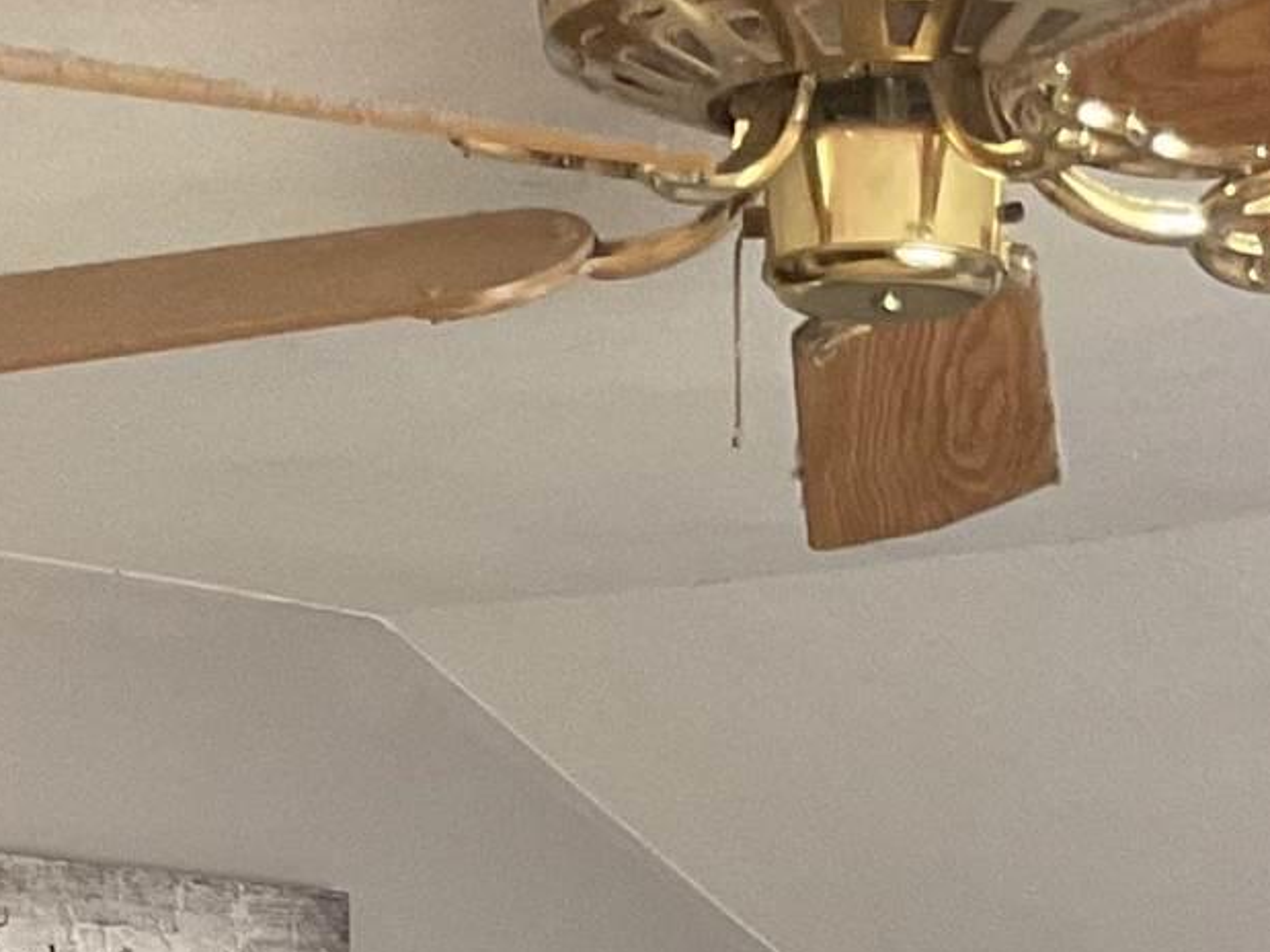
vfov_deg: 9.3
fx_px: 5282
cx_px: 776
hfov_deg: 13.7
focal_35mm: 144
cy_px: 2245
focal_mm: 3
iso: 80
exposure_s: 1/60
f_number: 1.8
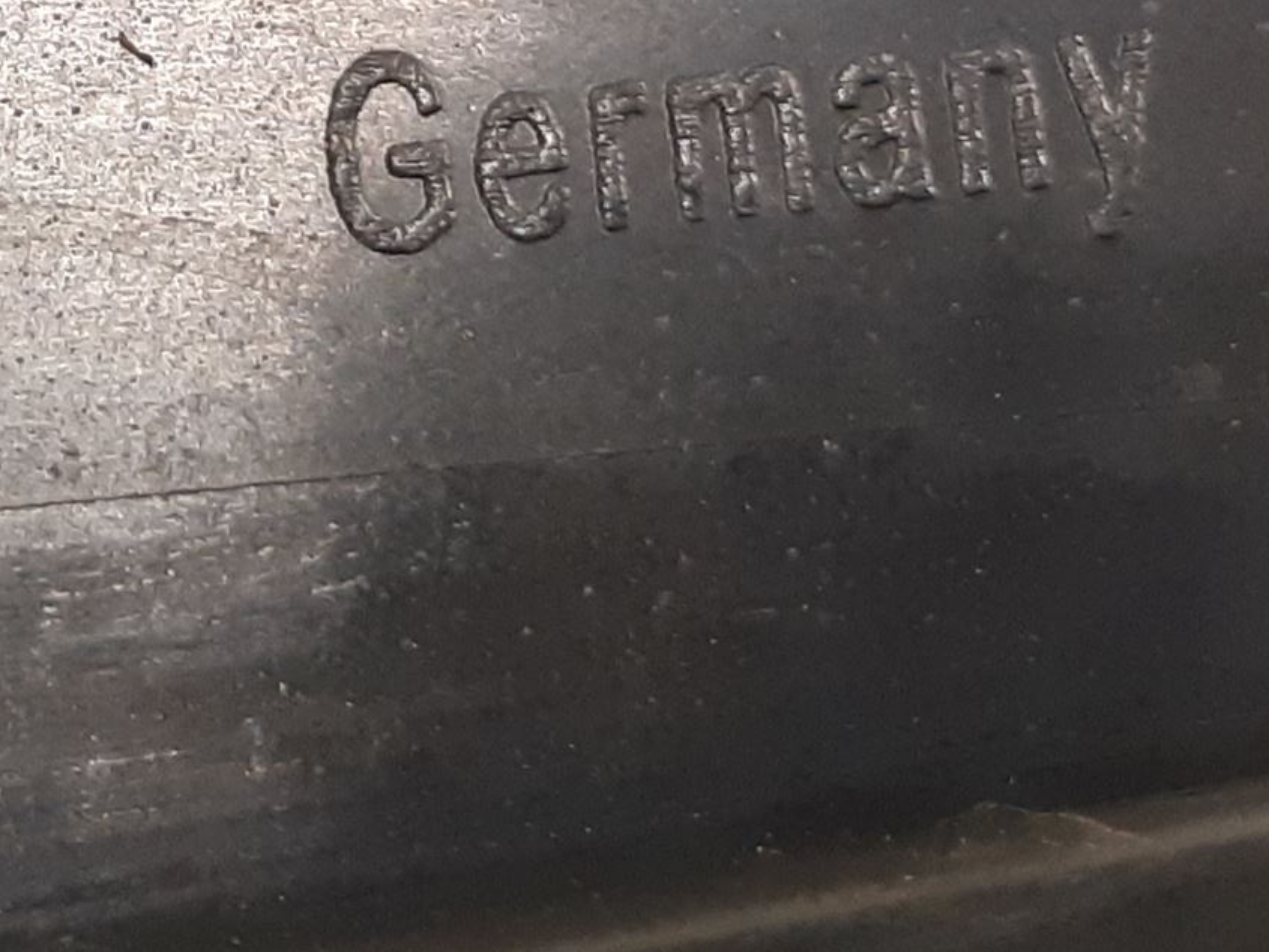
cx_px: 69
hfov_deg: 29.2
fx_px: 2310
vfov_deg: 22.1
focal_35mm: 63
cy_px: -77
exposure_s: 1/33
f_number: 1.7
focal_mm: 3.93
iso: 250
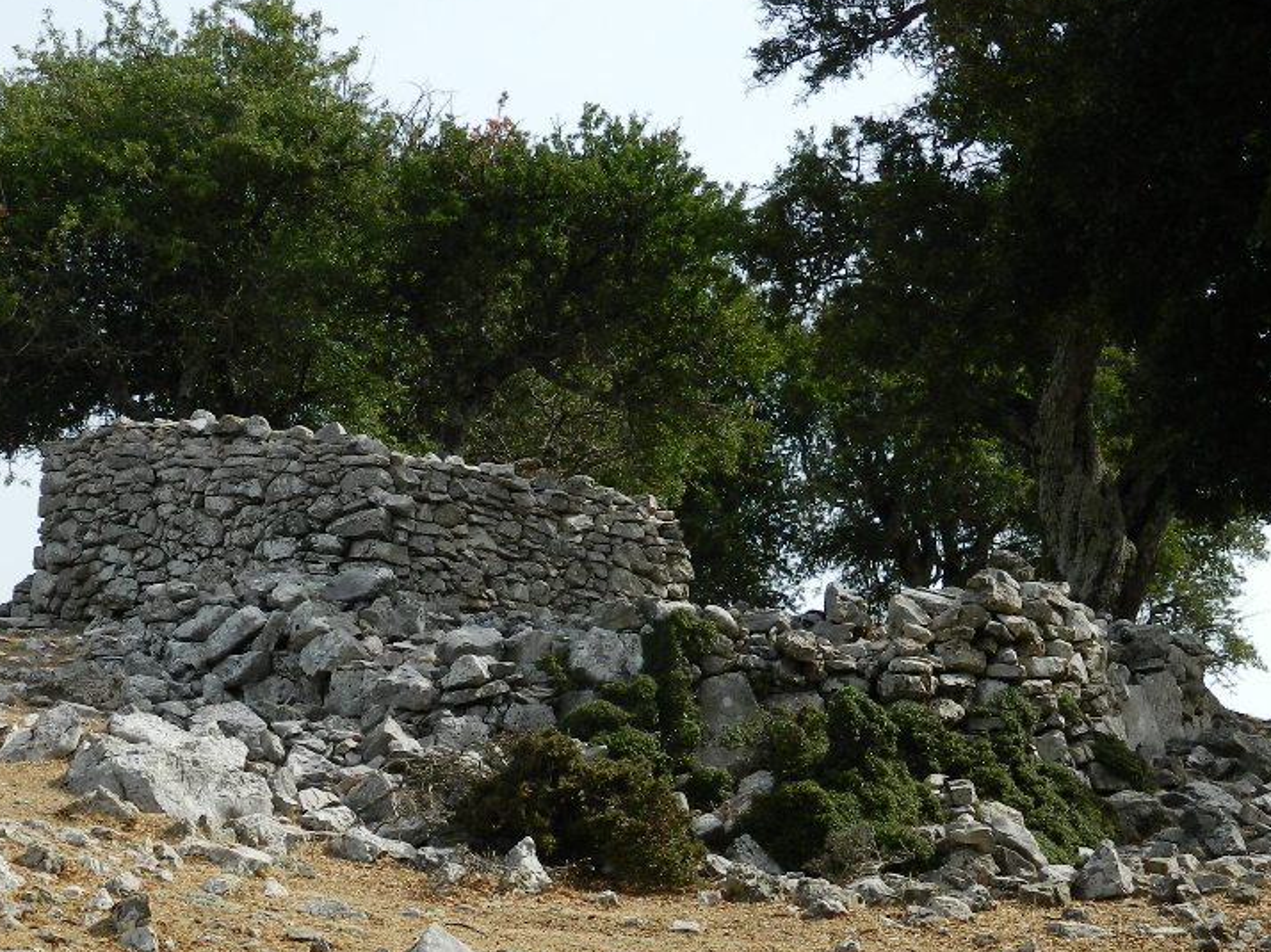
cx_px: 507
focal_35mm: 75
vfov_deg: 19.6
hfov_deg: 25.9
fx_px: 2753
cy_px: 531
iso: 80
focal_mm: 7.3
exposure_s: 1/640
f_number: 3.5
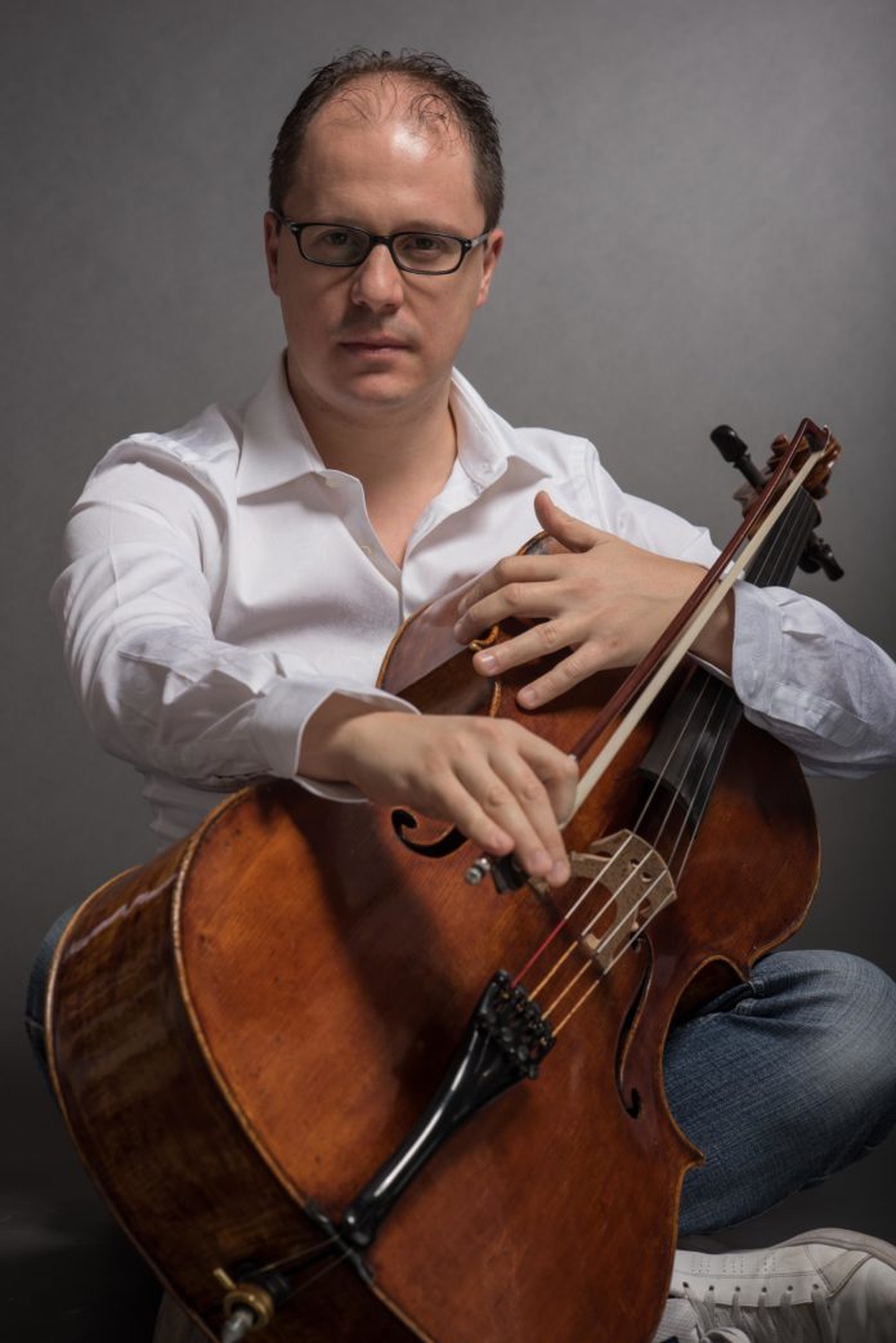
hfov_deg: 16.1
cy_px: 672
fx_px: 3171
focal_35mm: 85
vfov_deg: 23.9
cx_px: 448
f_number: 7.1
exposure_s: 1/160
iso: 50
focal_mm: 85
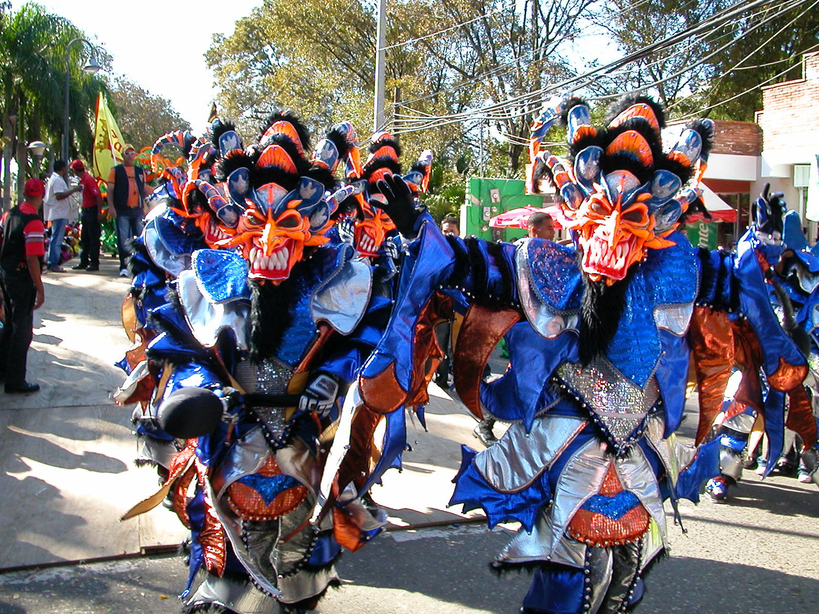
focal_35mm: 37
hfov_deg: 50.1
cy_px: 307
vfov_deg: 38.7
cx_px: 410
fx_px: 875
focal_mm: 5.6
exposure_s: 1/133
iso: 100
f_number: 4.5
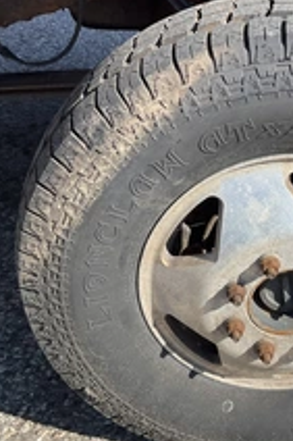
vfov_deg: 35.1
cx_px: 254
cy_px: 218
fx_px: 697
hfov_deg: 23.2
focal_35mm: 57
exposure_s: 1/709
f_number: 1.8
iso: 25
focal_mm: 3
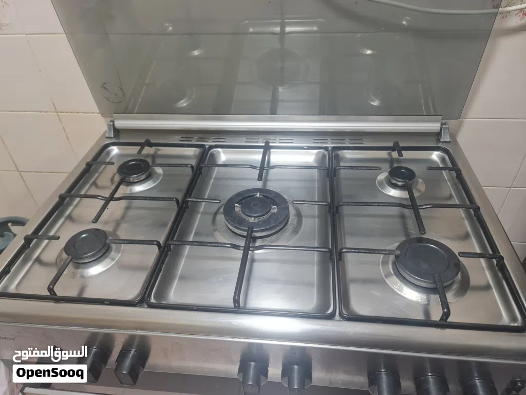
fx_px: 380
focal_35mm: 25
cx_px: 263
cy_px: 198
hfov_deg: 69.4
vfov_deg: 54.9
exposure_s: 1/50
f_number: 1.8
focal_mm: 7
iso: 320
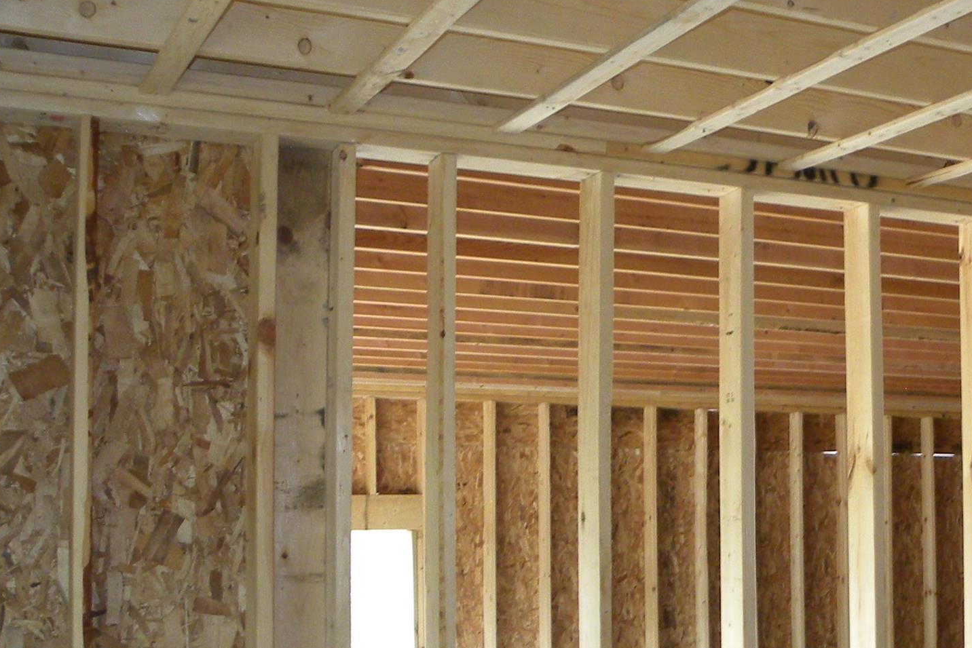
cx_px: 903
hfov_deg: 32.5
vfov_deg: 23.2
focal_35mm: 58
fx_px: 1566
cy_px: 457
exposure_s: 1/62
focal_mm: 4.6
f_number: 2.8
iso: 114
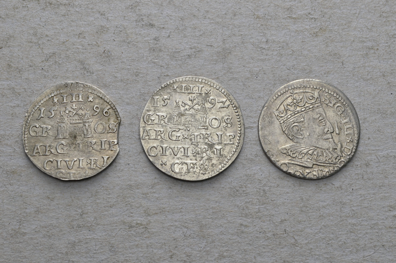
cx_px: 198
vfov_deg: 16.5
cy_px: 132
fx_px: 906
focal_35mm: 82
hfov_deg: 24.7
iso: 400
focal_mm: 55
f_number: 14
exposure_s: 1/200
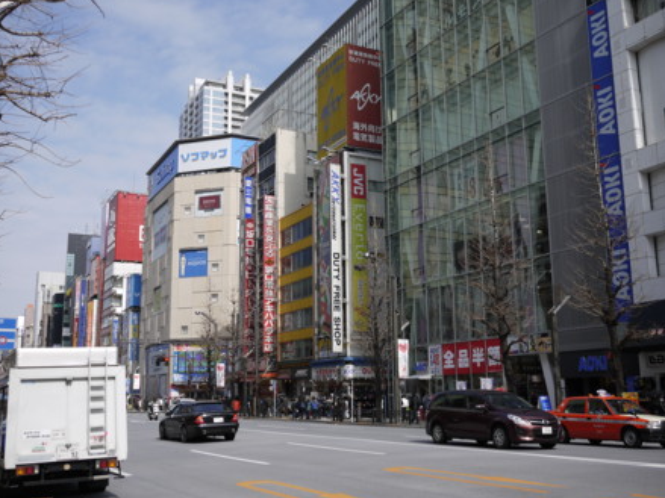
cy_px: 248
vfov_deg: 35.1
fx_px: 787
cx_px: 335
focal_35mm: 41
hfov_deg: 45.8
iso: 100
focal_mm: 20
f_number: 2.8
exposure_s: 1/2500
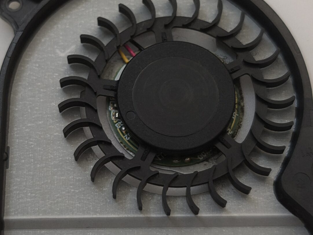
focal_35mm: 83
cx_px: 120
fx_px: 750
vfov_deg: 17.7
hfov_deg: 23.5
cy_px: 79
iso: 250
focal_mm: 6.57
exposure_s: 1/50
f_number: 1.6
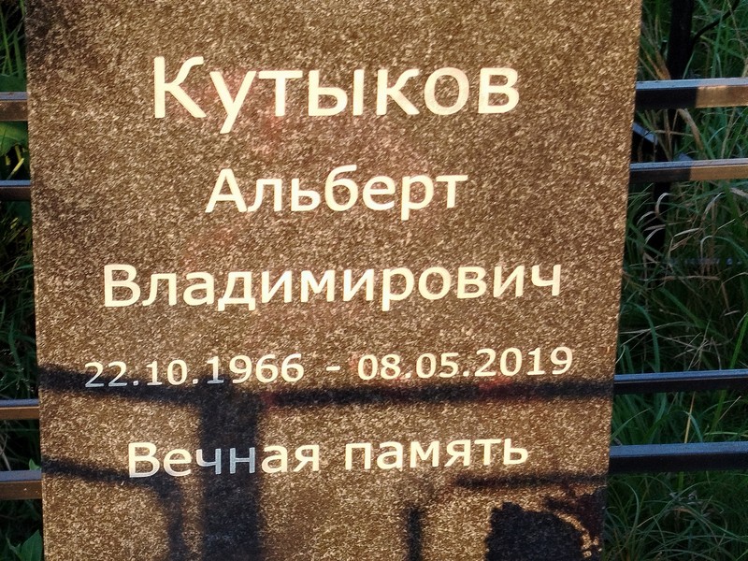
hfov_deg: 51.4
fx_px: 778
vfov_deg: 39.7
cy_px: 280
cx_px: 374
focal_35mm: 36
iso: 50
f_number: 1.7
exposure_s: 1/100
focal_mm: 5.31
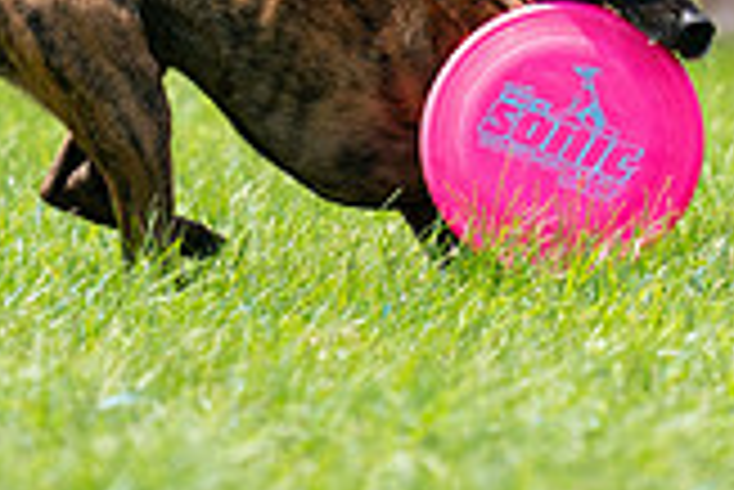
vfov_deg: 1.0
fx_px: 27712
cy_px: -214
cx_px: 437
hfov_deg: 1.5
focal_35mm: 1358
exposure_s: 1/3200
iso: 1250
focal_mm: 382
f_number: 6.3
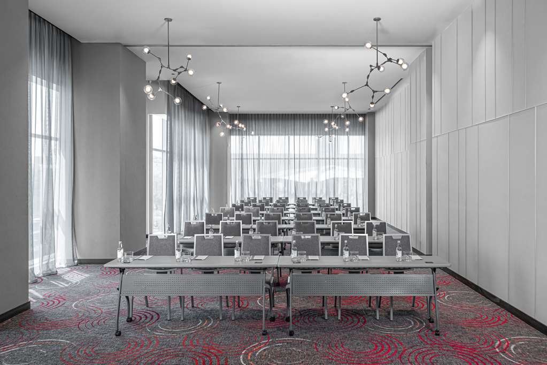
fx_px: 425
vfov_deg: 46.4
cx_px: 274
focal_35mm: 28
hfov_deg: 65.5
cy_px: 182
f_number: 8
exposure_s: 1/13
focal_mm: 28
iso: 200
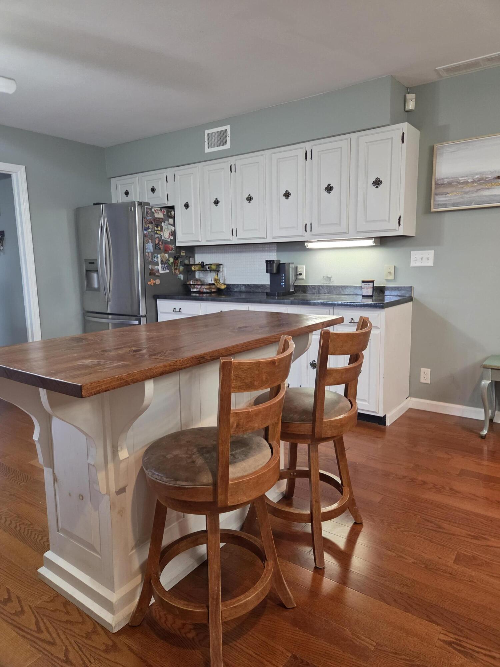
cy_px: 334
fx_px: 443
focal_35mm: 23
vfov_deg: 73.9
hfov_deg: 58.9
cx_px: 250
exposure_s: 1/120
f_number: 1.8
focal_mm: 5.4
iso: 640
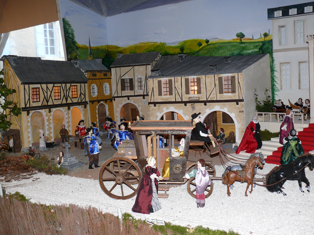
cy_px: 118
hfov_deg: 49.0
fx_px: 345
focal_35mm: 38
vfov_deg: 37.7
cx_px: 157
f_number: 2.8
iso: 100
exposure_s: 1/30
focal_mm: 8.1
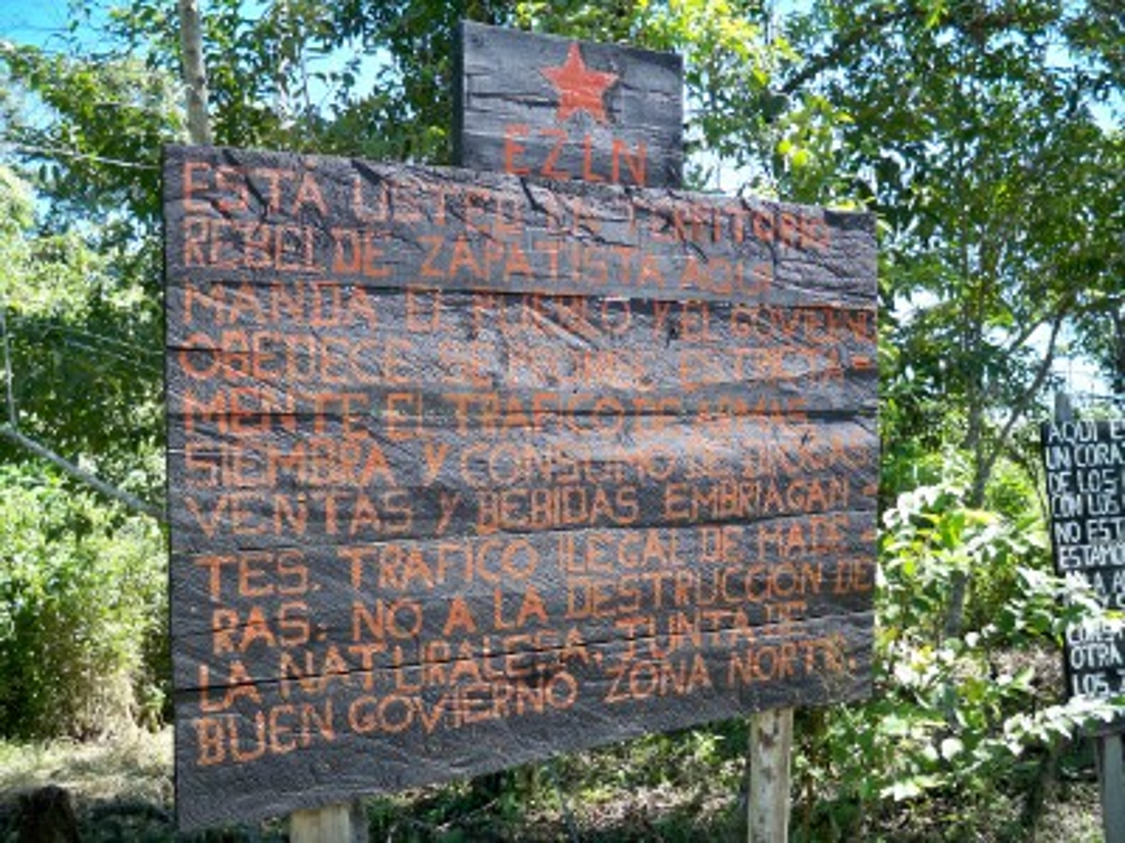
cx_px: 562
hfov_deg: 52.6
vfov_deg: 40.7
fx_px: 1137
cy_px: 422
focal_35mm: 35
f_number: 3.1
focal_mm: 6.3
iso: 80
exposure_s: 1/160
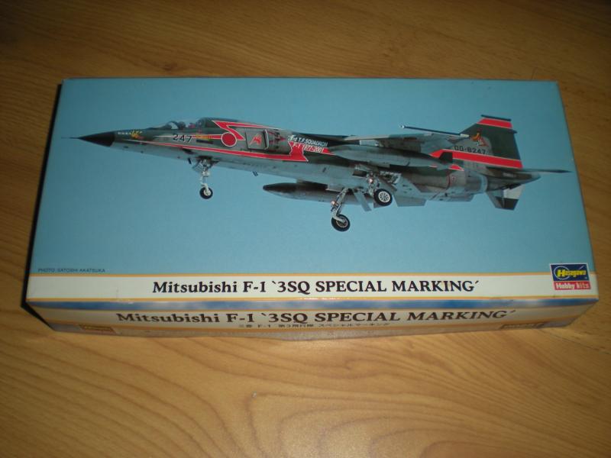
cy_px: 229
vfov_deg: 37.7
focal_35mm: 38
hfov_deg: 49.0
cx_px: 306
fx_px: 671
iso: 64
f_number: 3.1
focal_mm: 6.3
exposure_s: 1/60
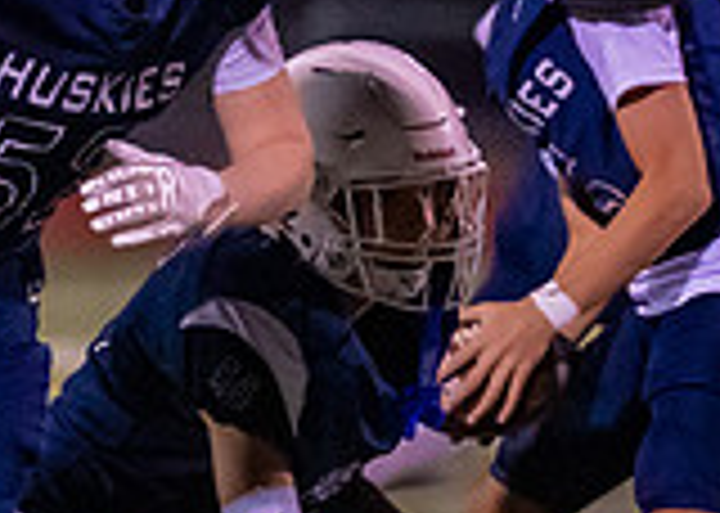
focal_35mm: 1233
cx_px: 421
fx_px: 25192
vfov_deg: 1.2
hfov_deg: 1.6
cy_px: 361
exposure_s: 1/1250
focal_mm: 200
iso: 5000
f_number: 2.8
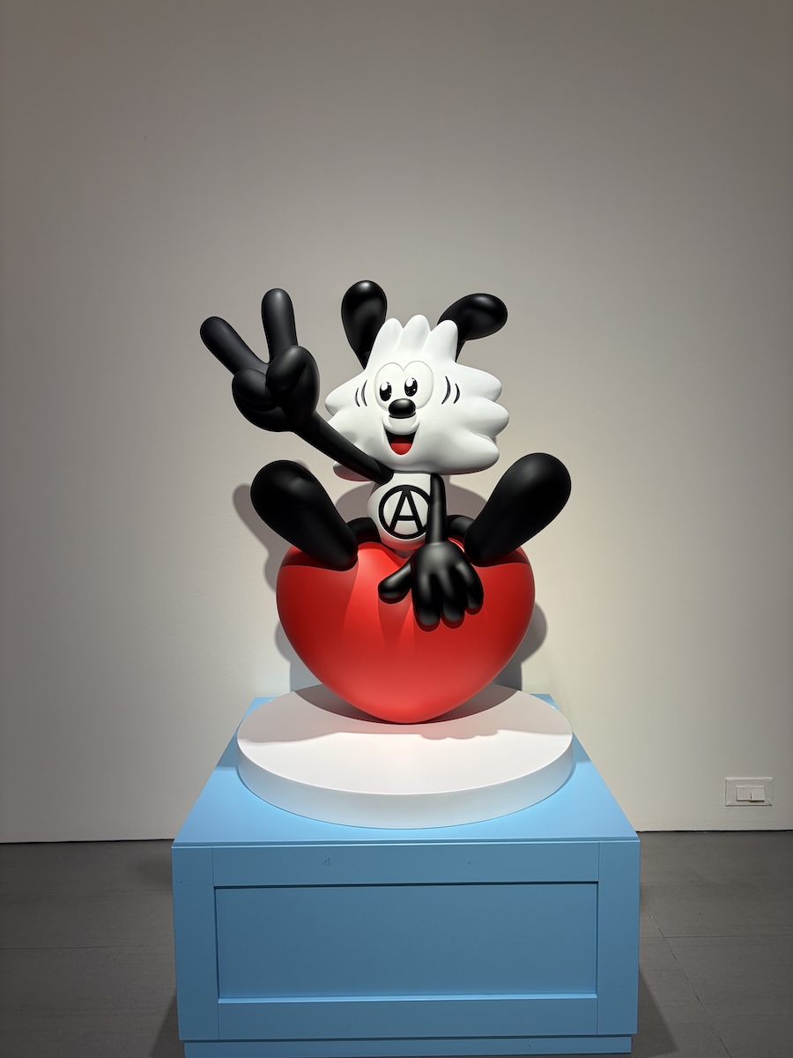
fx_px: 794
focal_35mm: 26
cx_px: 396
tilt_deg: -6.3
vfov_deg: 67.3
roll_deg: +1.2
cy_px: 529
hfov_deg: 53.1
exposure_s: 1/120
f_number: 1.6
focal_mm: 5.96
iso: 50
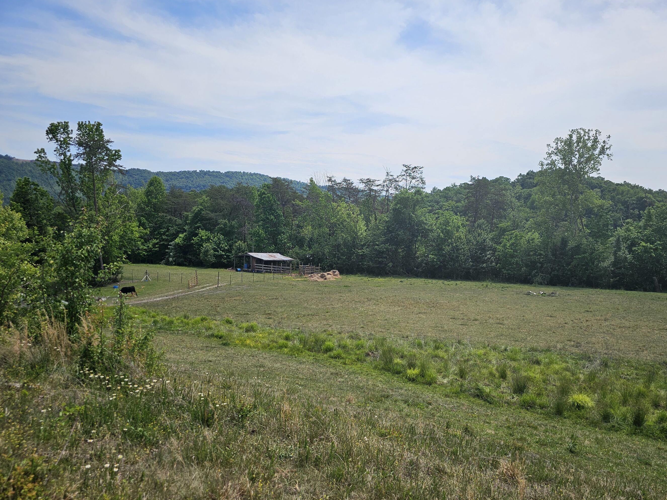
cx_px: 365
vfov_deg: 53.0
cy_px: 273
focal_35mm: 26
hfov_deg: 67.2
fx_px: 501
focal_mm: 6.3
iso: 10
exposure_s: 1/1176
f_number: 1.7
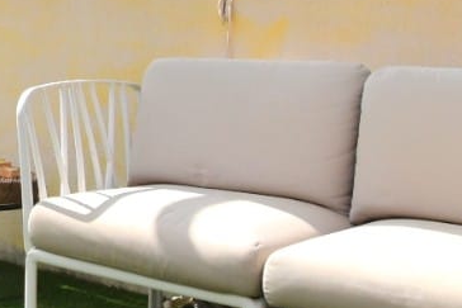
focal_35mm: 74
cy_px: 93
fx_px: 950
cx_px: -214
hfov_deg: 22.7
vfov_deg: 18.4
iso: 200
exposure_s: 1/800
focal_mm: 10
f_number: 9
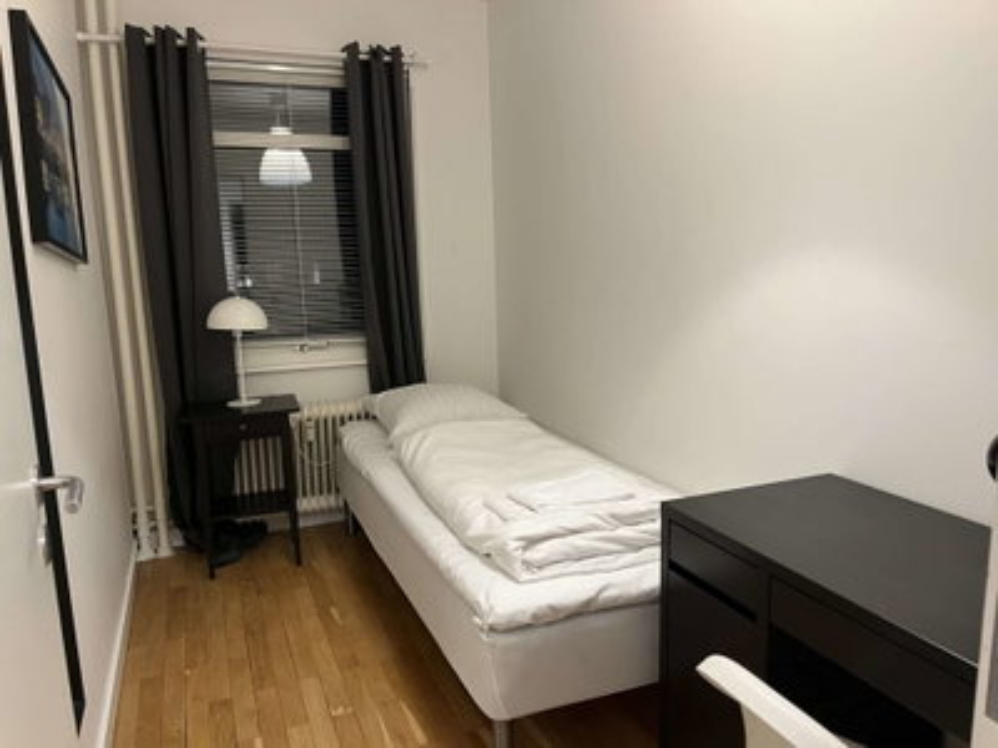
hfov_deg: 67.3
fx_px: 750
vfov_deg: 53.1
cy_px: 374
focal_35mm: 26
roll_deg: +2.4
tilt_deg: -9.8
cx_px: 499
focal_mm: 5.1
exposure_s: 1/50
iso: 320
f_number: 1.6
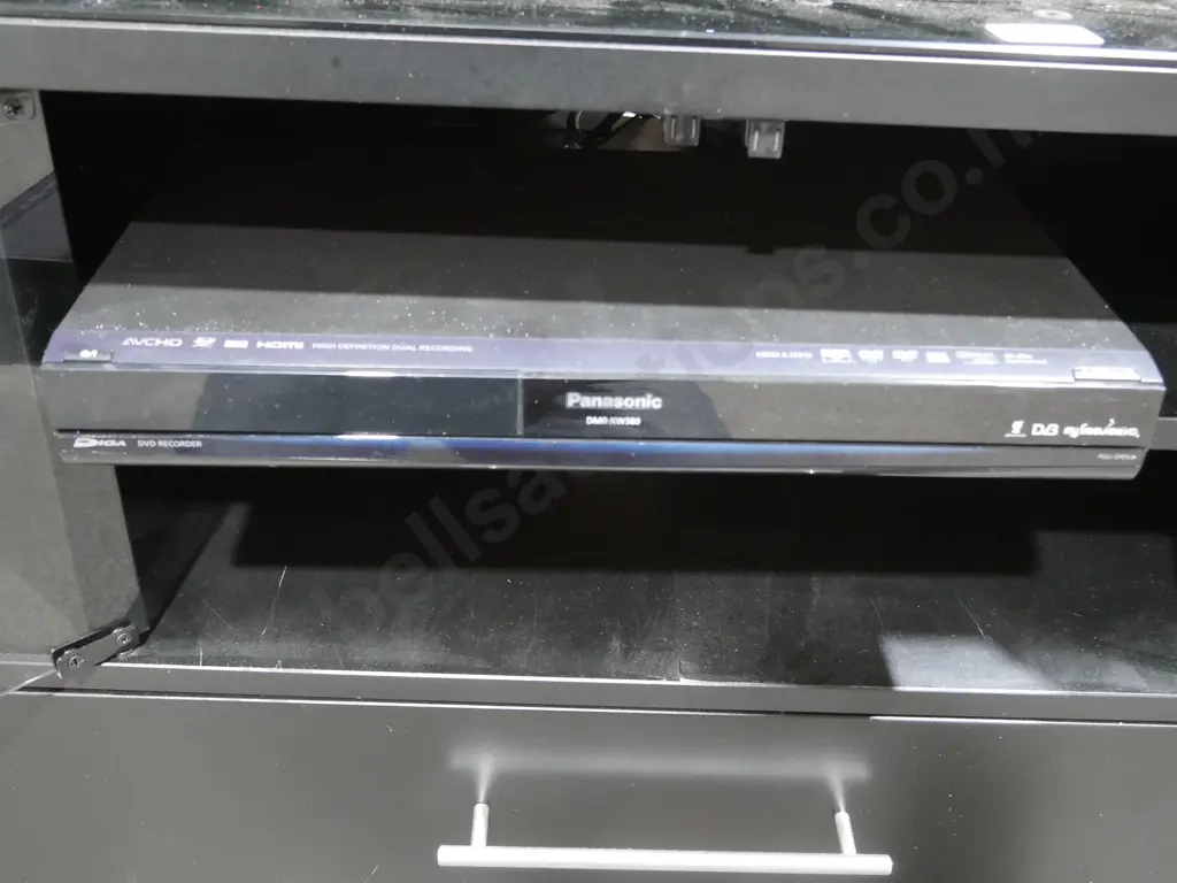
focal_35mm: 38
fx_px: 1292
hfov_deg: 49.0
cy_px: 442
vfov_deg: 37.7
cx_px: 588
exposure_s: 1/30
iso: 3200
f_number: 4.1
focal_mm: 19
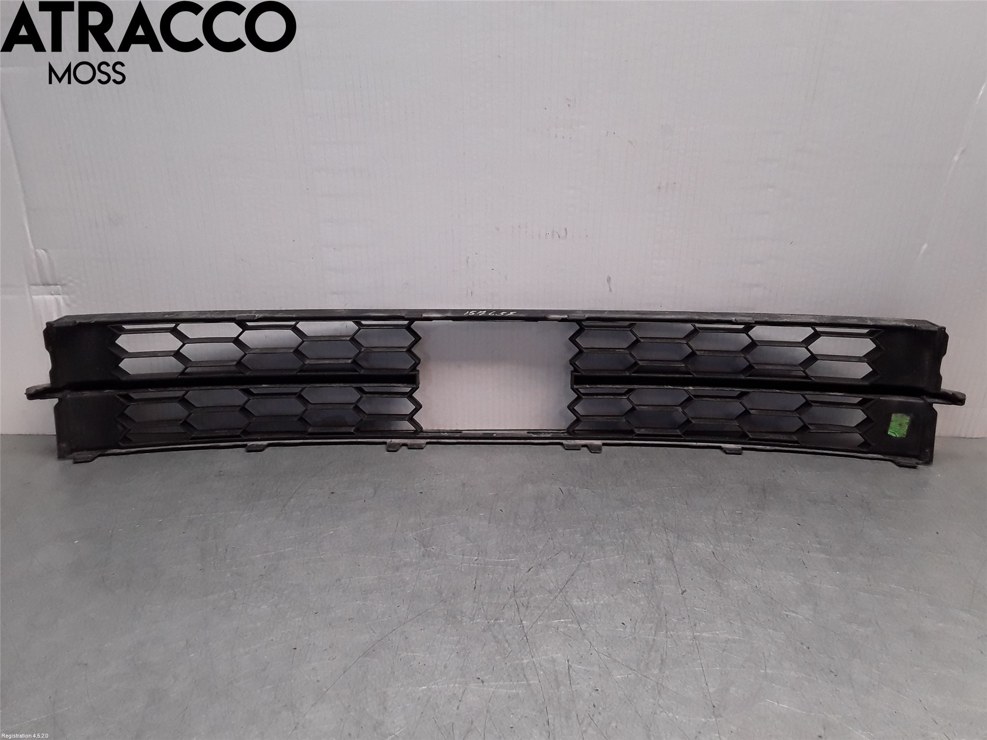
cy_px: 370
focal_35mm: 28
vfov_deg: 49.7
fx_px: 798
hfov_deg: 63.4
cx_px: 494
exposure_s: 1/152
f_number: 1.9
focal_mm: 2.91
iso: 100
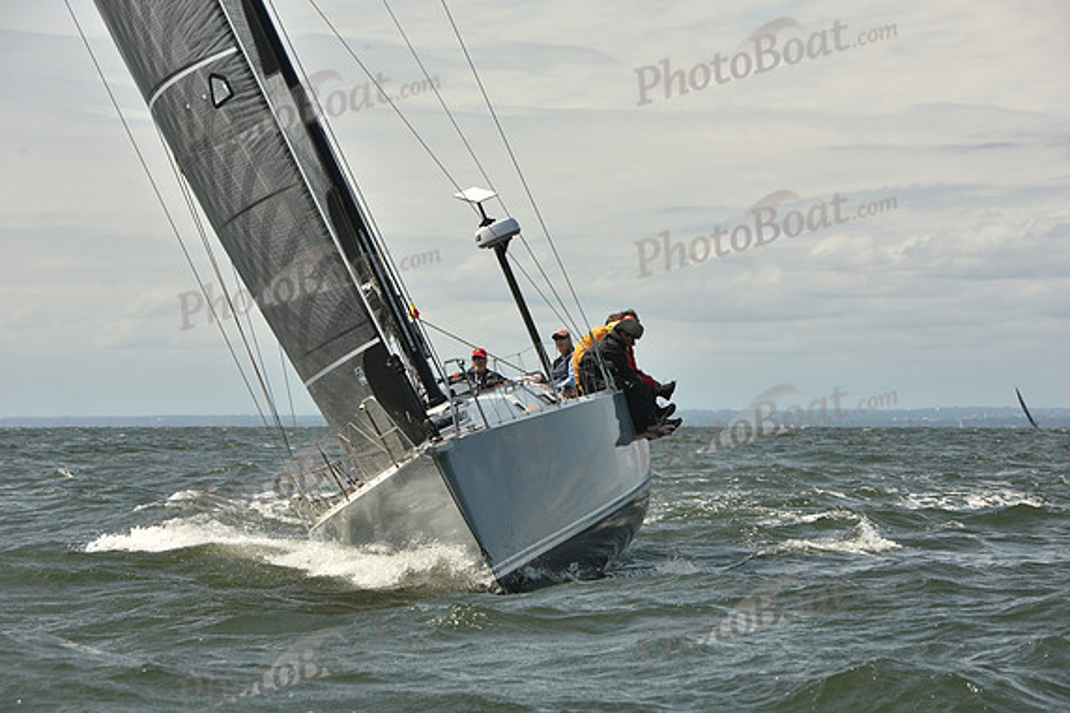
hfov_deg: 14.5
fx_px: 4219
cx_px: 539
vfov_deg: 9.7
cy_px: 353
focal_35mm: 142
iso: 250
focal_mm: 140
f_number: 9
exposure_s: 1/800
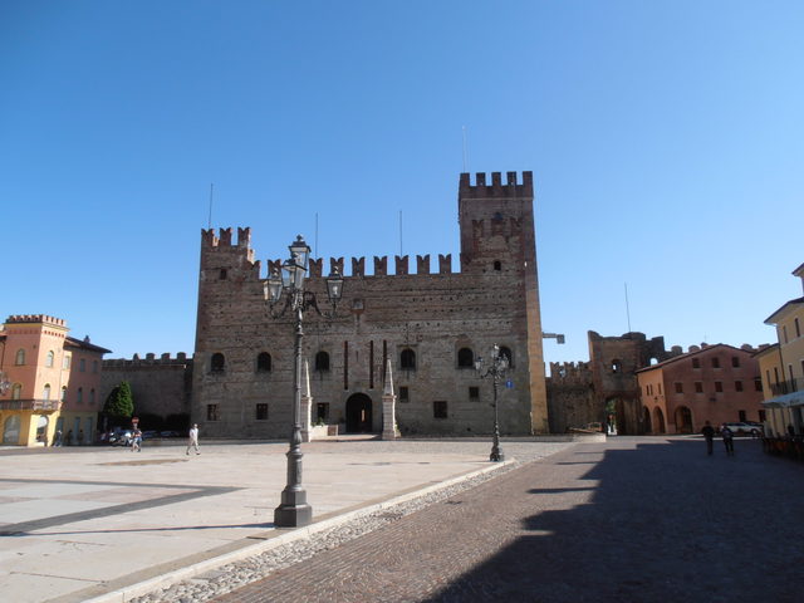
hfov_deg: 71.6
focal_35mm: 24
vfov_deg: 56.8
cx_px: 402
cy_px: 302
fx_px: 557
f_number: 3
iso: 80
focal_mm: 4.2
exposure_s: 1/1250
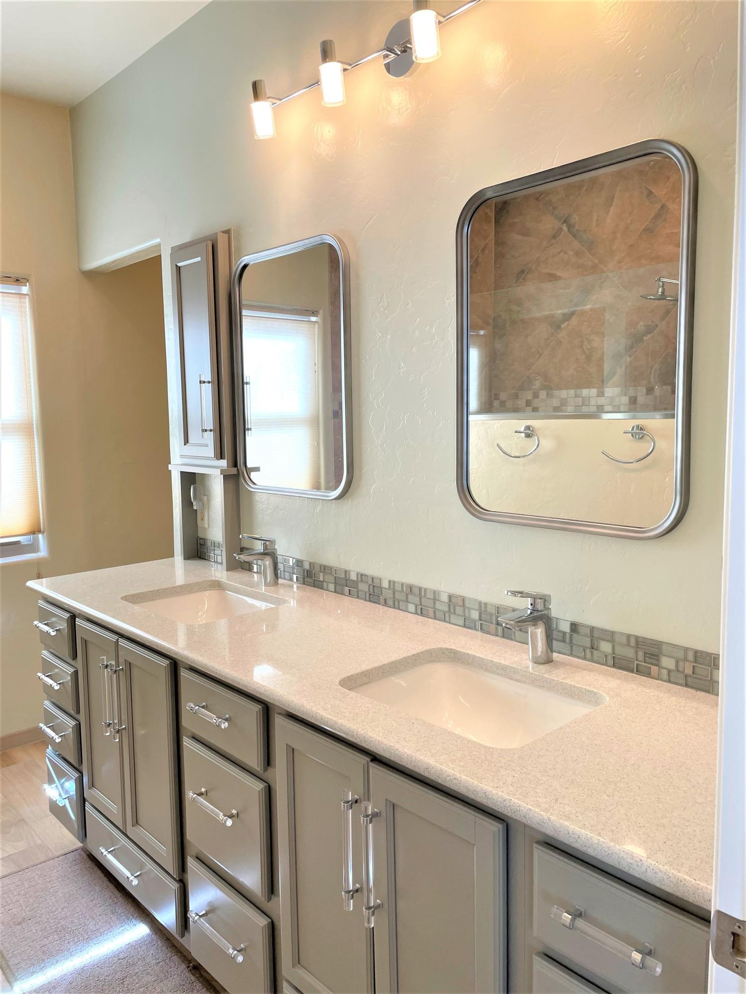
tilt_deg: -5.0
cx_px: 373
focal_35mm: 26
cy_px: 497
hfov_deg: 53.1
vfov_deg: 67.3
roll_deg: +1.3
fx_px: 747
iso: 80
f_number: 1.6
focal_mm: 4.2
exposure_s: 1/120
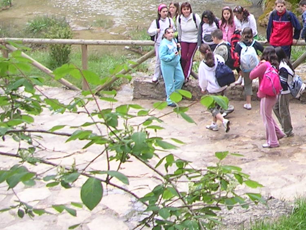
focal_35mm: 104
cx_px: 386
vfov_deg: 13.9
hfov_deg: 17.8
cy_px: -38
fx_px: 919
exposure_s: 1/105
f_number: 2.8
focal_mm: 5.8
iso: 50
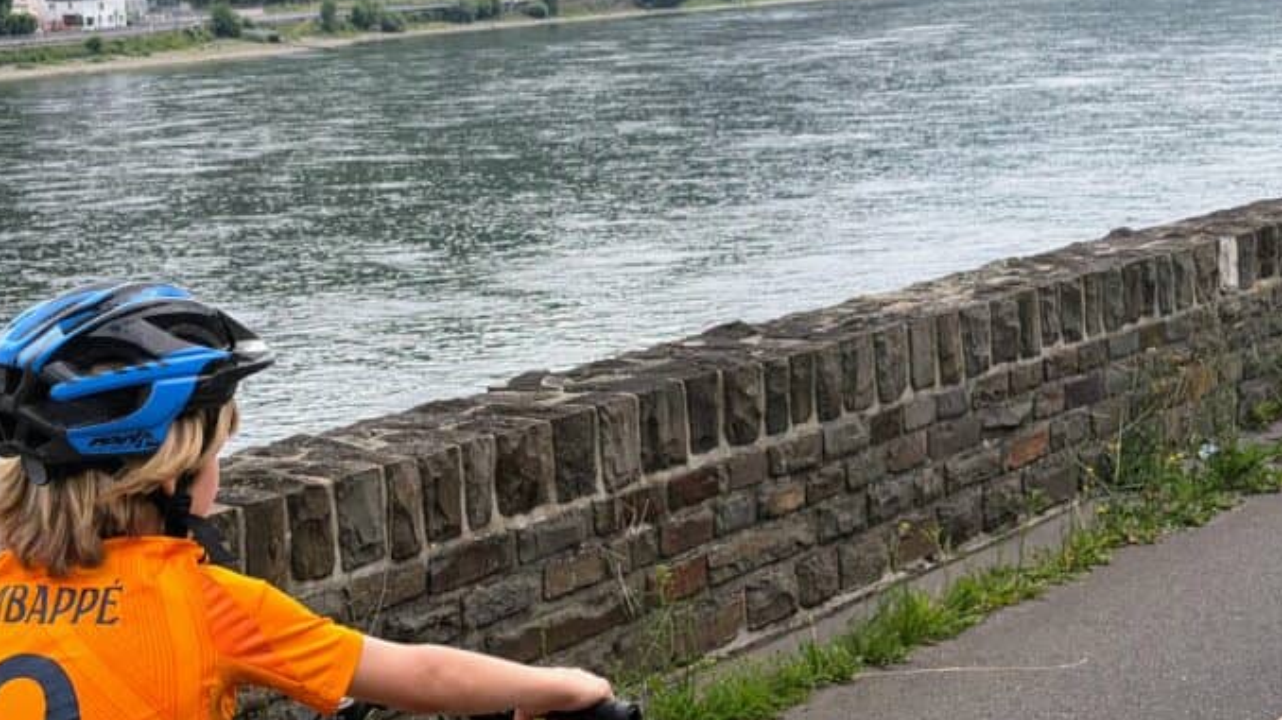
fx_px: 2685
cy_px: 272
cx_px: 505
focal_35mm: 79
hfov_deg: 26.8
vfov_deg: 15.3
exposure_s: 1/3378
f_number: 1.78
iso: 80
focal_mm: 6.76
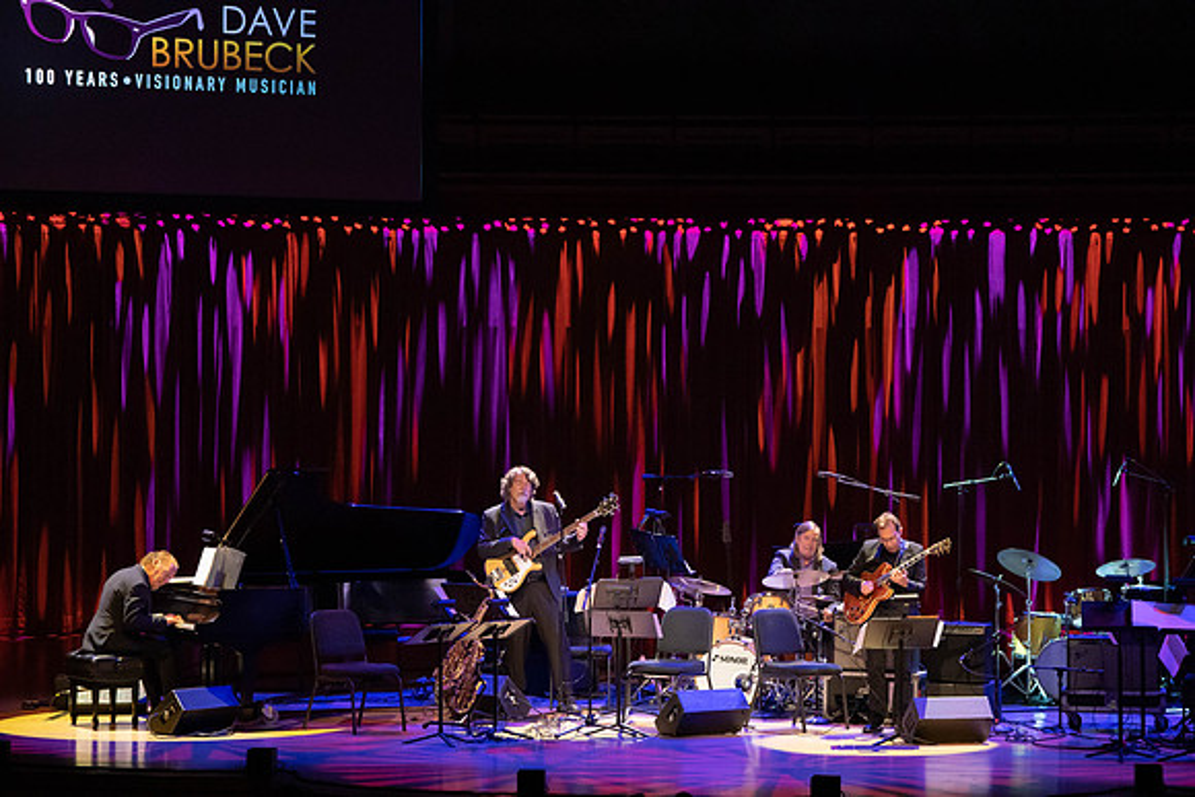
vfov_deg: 10.2
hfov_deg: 15.2
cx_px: 598
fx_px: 4482
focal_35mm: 135
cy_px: 398
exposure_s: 1/250
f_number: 6.3
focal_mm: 135
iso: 8000
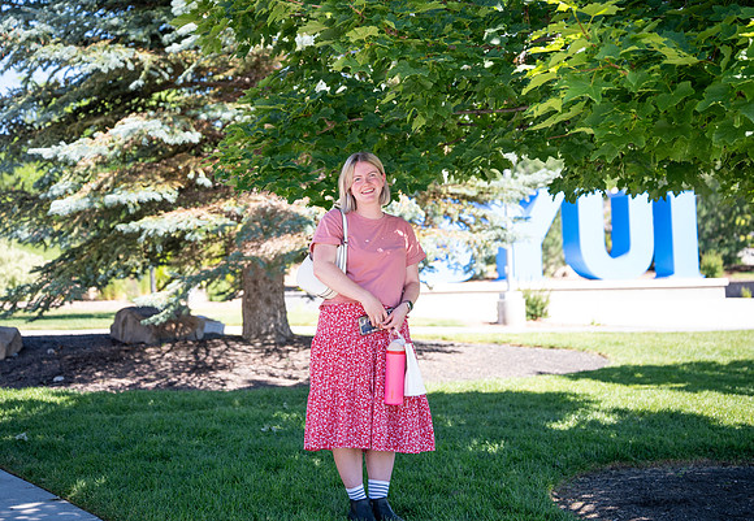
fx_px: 1216
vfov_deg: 24.2
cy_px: 242
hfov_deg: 34.5
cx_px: 365
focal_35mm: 57
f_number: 2.8
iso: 200
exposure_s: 1/640
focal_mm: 52
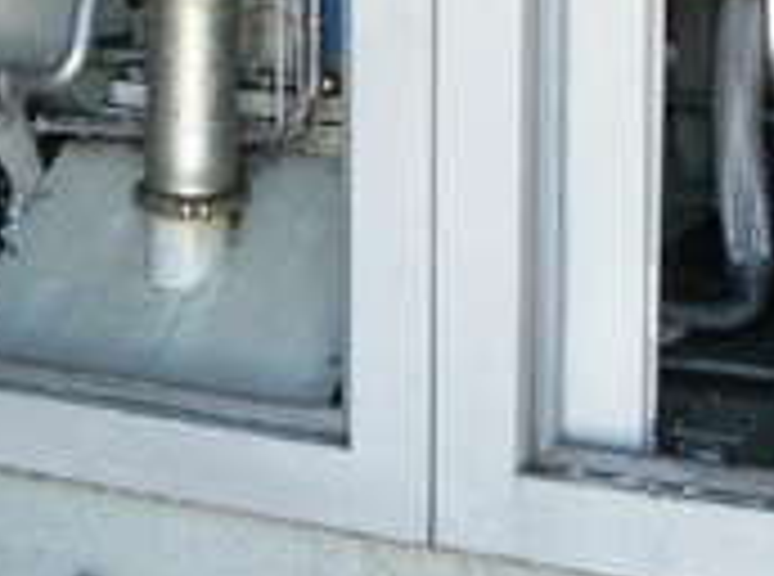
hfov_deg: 21.0
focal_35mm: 93
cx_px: 225
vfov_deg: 15.0
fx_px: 2074
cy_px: -191
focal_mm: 5.7
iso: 80
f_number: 2.9
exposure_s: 1/40
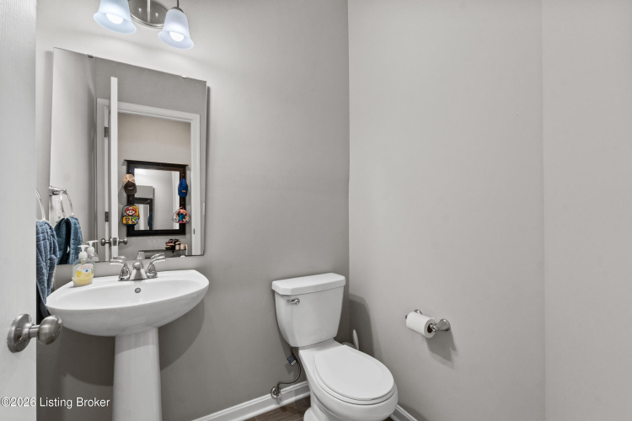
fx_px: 263
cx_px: 316
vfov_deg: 77.3
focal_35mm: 15
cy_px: 210
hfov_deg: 100.4
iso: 400
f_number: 11
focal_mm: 10
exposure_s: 1/2
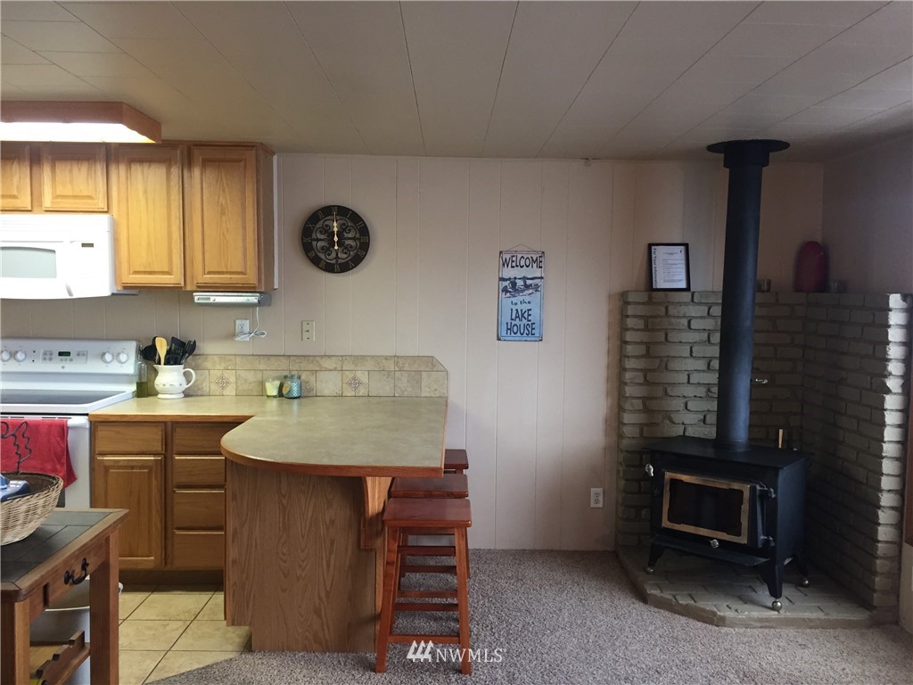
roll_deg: +1.1
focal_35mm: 29
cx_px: 456
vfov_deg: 48.2
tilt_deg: -3.9
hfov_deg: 61.7
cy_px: 342
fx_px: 765
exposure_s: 1/30
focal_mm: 4.15
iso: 125
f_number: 2.2
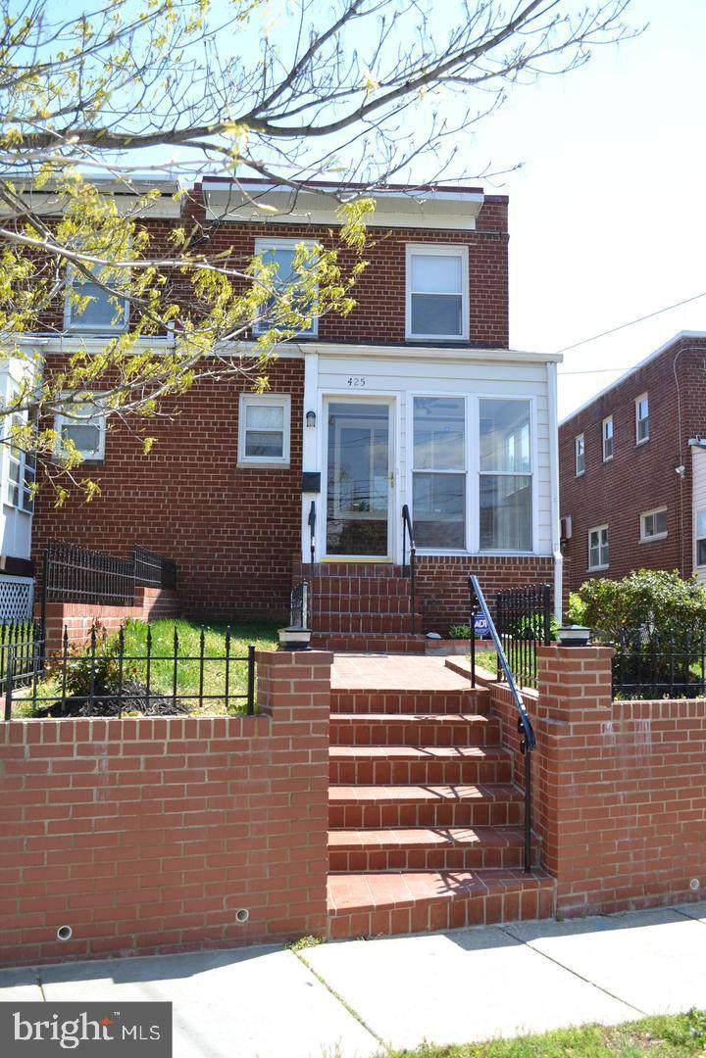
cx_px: 353
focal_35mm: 30
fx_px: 882
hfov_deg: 43.6
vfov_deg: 61.9
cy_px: 529
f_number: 6.3
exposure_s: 1/200
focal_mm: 20
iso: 100
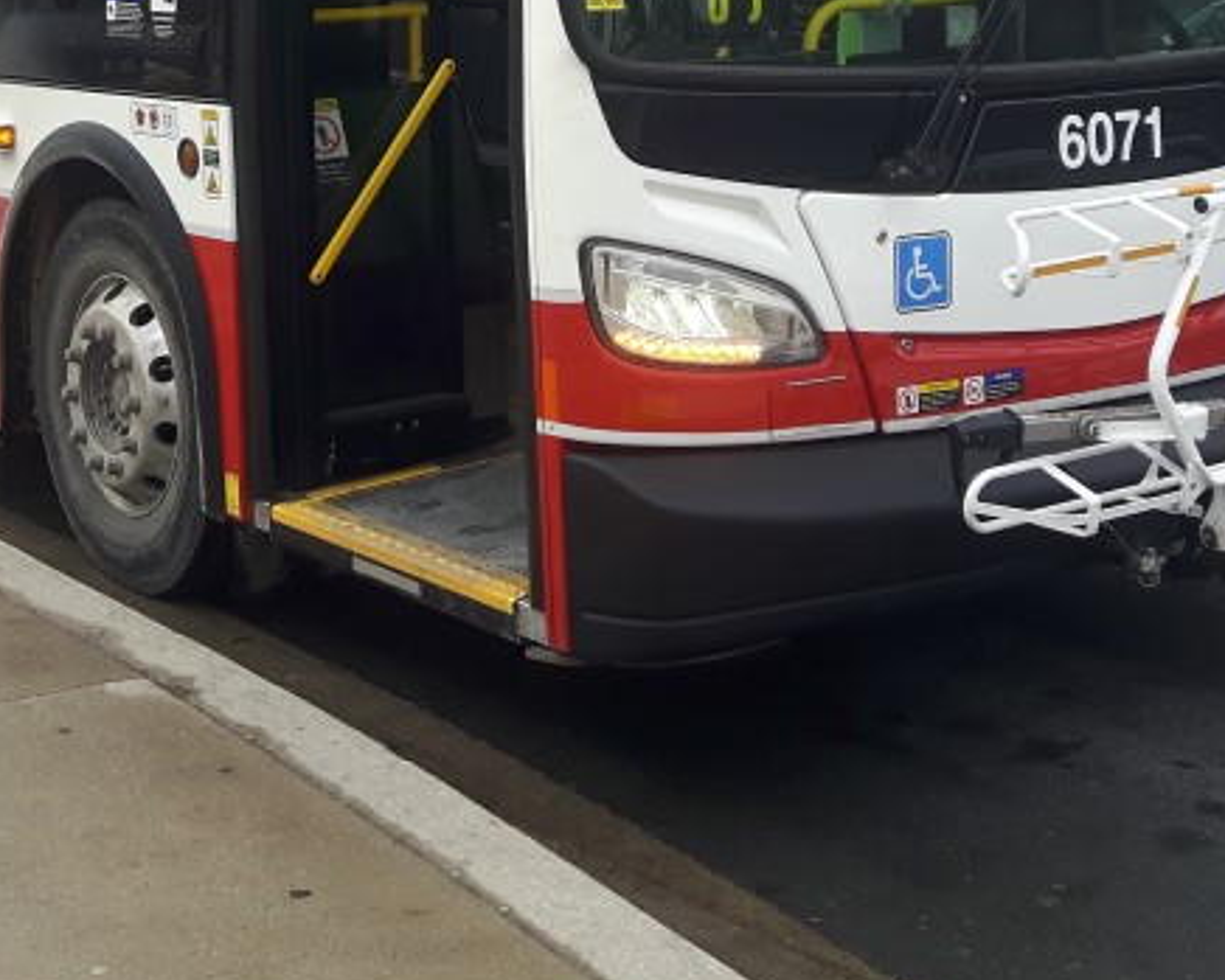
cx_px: 464
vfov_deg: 20.8
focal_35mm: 71
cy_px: -14
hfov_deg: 26.7
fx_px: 2575
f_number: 1.9
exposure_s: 1/332
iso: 40
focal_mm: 3.7
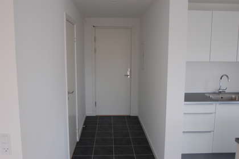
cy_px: 80
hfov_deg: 59.5
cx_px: 120
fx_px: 209
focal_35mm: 32
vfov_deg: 41.6
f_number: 4.5
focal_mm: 21
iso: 200
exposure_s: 1/20
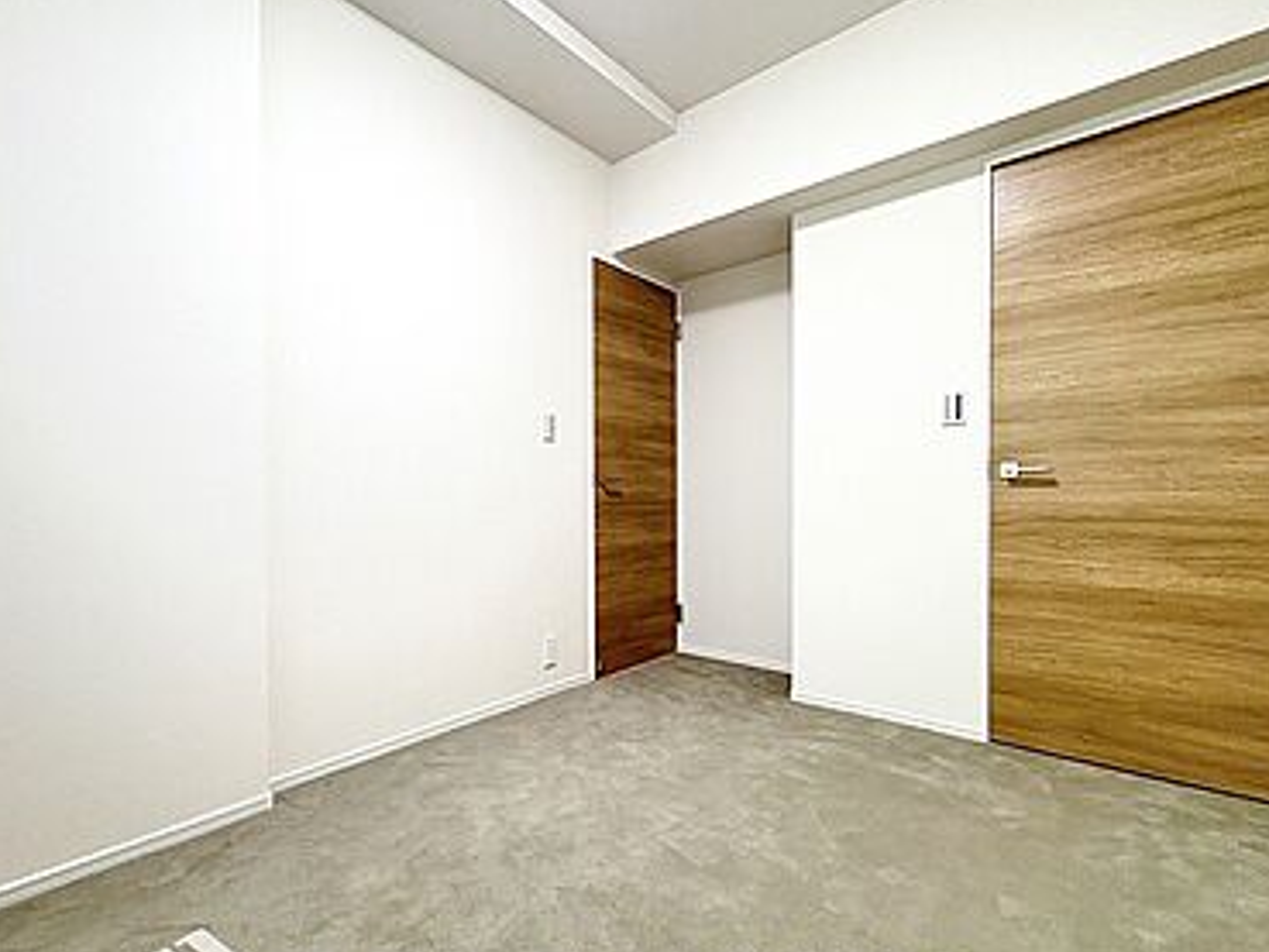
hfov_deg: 90.3
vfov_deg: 74.7
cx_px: 533
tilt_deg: +0.2
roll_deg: +1.2
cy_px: 502
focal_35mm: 17
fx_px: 623
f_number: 2.2
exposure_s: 1/60
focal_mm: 2.22
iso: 320
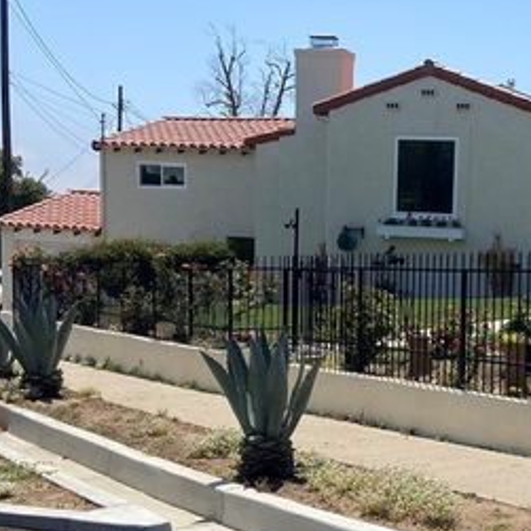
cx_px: 503
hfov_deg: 26.9
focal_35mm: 61
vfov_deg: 27.8
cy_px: 386
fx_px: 1059
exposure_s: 1/3401
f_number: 1.8
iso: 32
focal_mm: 4.25
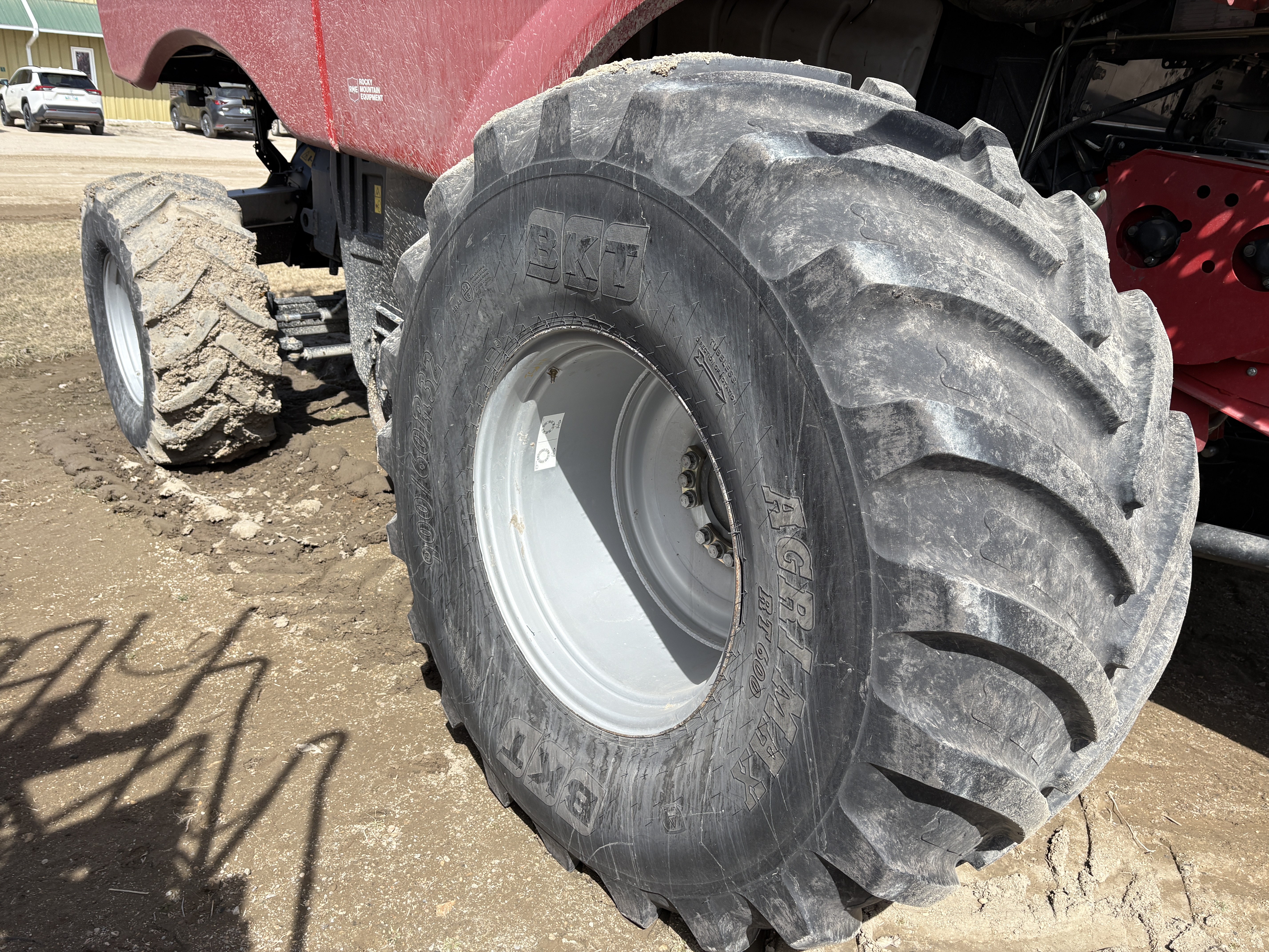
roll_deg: -3.5
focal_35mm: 26
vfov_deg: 53.1
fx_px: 953
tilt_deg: -20.6
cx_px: 634
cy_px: 476
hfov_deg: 67.3
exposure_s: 1/1667
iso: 50
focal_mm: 5.96
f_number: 1.6
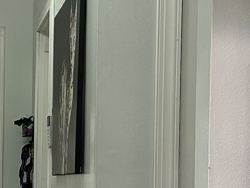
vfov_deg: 10.3
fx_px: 1026
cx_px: -73
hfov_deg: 13.4
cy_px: 203
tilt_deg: -1.6
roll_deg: -0.4
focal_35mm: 142
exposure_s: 1/120
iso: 100
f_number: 1.5
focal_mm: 5.7
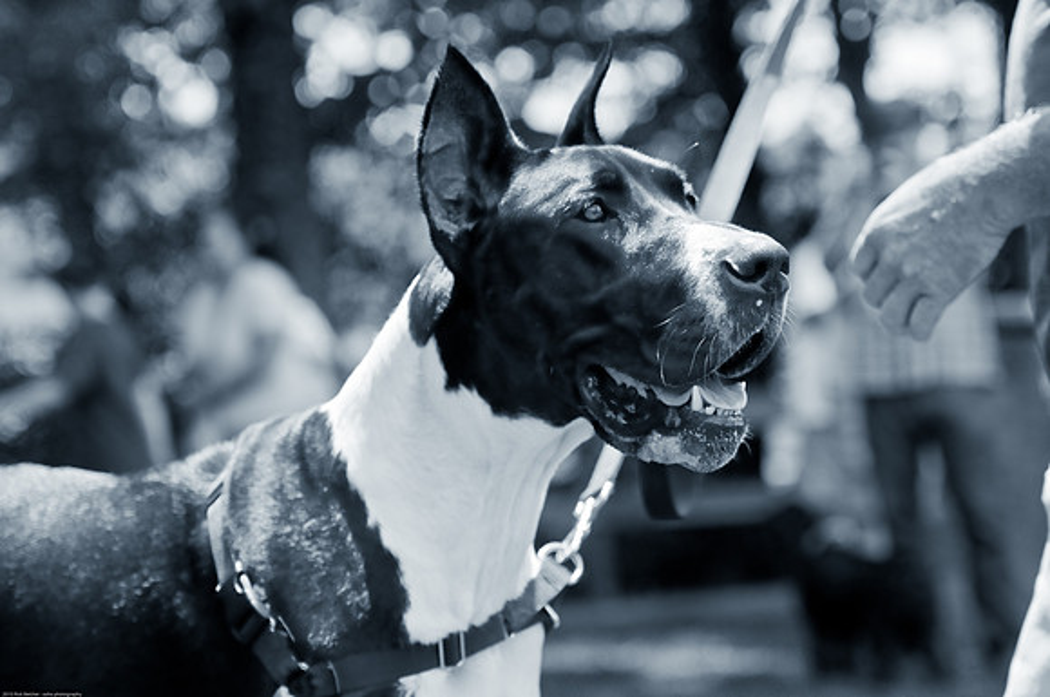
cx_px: 525
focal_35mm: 105
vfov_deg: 13.0
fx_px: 3058
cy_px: 348
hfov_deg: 19.5
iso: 200
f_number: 2.8
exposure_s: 1/1600
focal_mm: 70
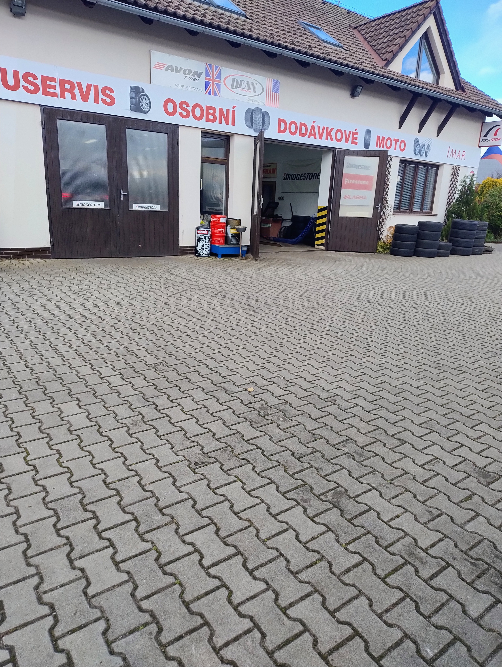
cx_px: 251
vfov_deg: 71.5
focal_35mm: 24
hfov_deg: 56.9
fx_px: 463
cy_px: 334
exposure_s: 1/429
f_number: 1.8
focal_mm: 5.56
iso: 100
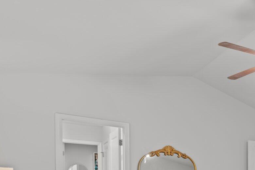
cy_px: 187
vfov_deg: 31.8
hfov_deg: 39.2
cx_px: 299
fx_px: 262
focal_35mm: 37
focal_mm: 14
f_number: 9
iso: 400
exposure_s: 1.3
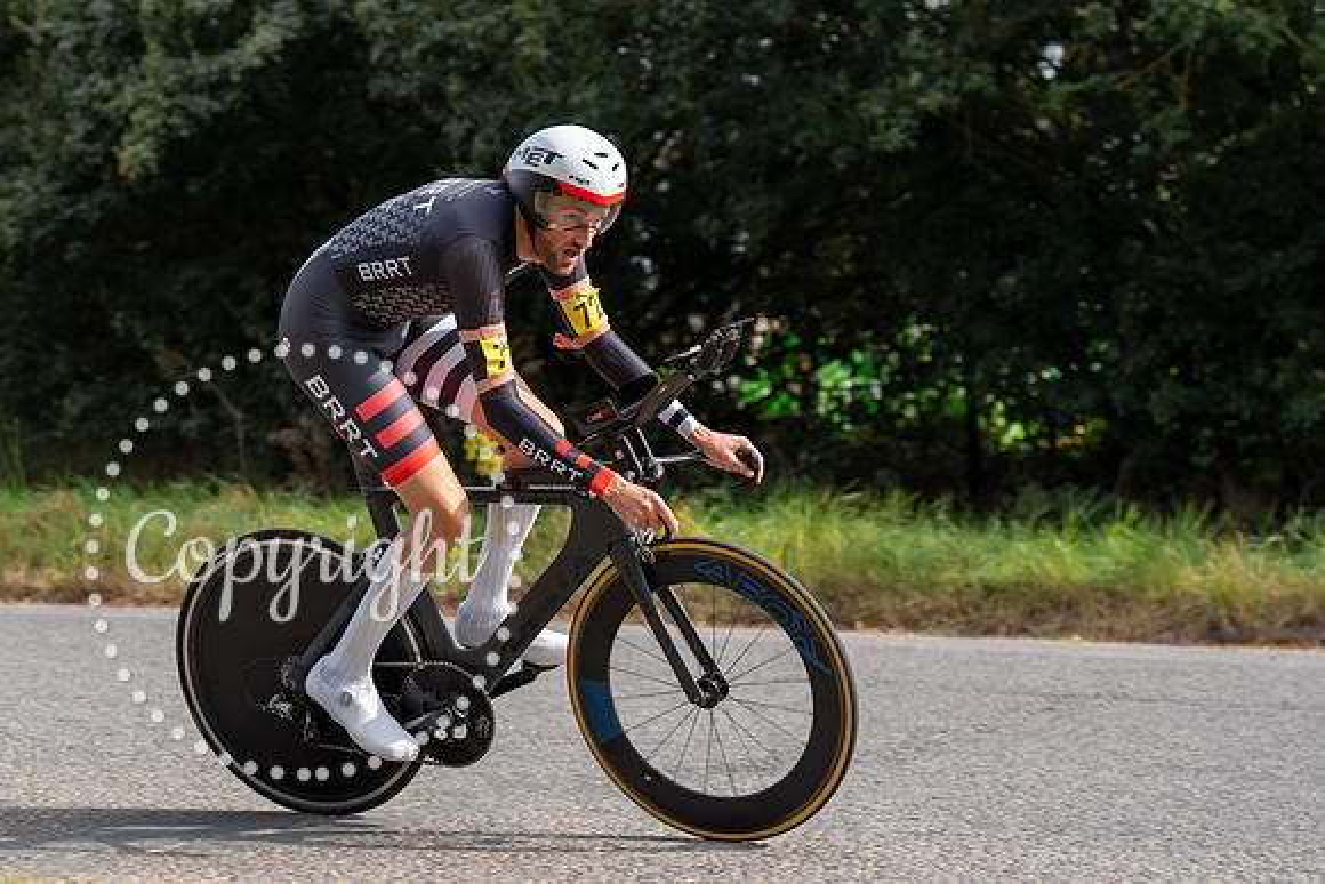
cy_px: 293
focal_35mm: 100
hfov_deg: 20.3
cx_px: 439
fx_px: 3691
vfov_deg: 13.6
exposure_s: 1/1000
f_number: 4
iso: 125
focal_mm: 75
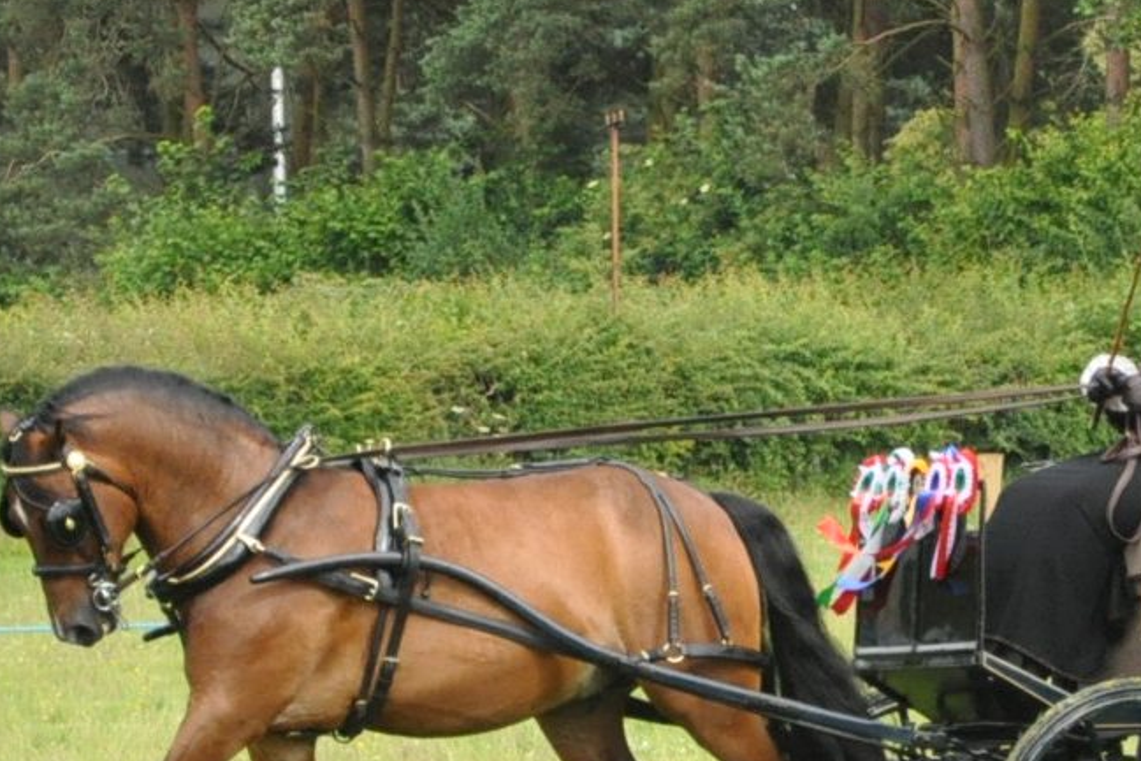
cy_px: 592
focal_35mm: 284
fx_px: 9000
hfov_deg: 7.2
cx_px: 839
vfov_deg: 4.8
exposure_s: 1/1600
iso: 1600
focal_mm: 105
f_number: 6.3
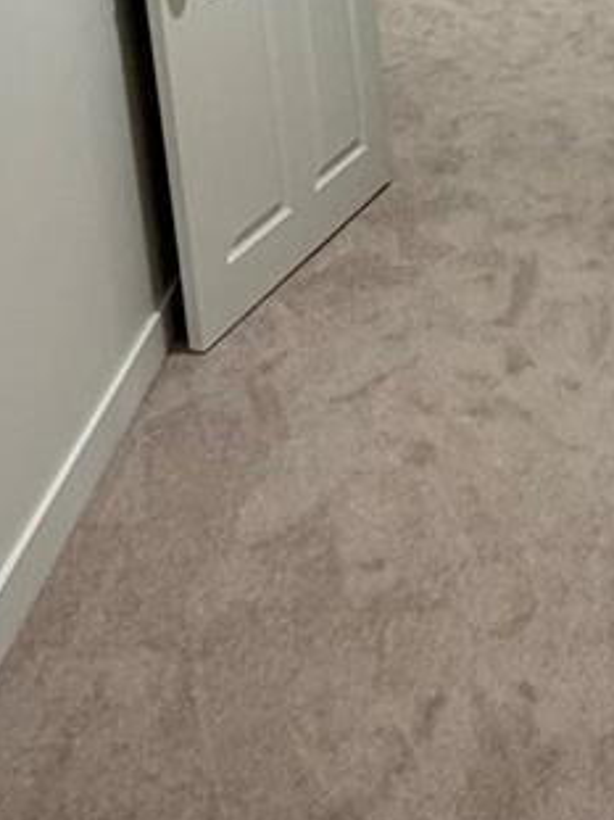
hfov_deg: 26.4
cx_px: 503
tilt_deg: -13.4
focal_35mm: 54
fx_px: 1278
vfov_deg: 31.3
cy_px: -95
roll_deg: +2.0
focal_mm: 2.22
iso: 250
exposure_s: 1/120
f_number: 2.2
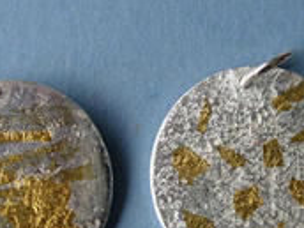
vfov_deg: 14.7
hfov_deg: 19.5
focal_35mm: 100
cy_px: 170
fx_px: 878
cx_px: 239
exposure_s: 1/384
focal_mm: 7.8
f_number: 2.8
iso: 64
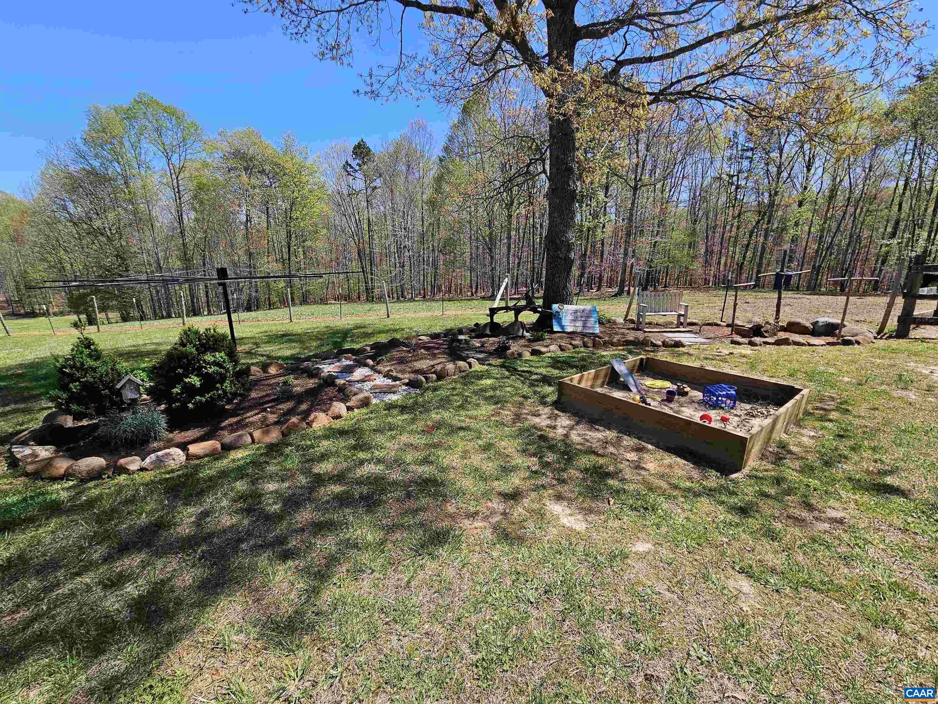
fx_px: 352
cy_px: 352
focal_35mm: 13
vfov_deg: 89.9
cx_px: 469
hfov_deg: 106.2
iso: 50
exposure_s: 1/1314
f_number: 2.2
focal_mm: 2.2
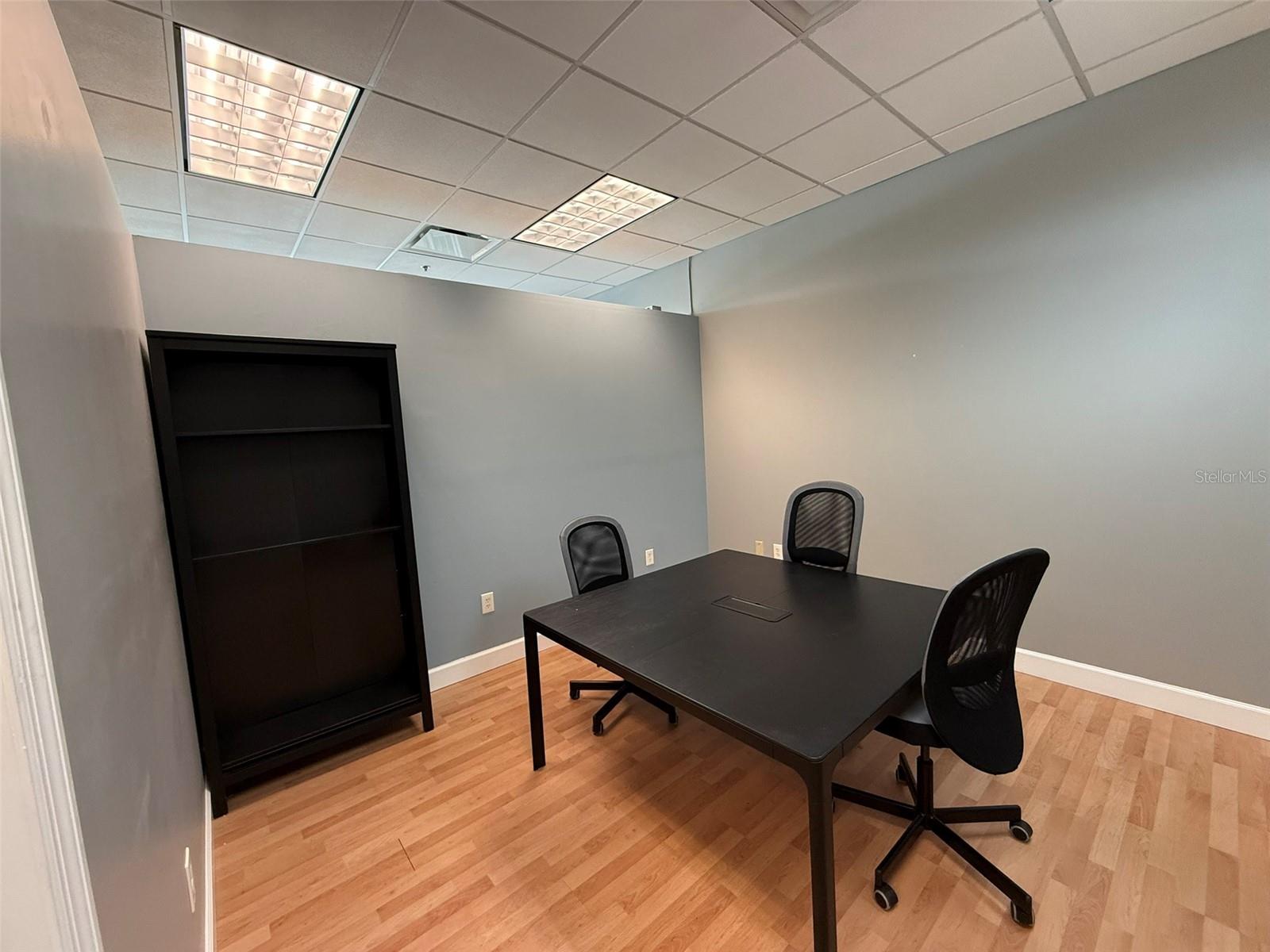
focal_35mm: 14
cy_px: 476
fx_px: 514
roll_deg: +3.5
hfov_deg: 102.1
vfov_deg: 85.7
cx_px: 635
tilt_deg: -5.1
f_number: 2.2
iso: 320
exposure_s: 1/120
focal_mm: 2.22
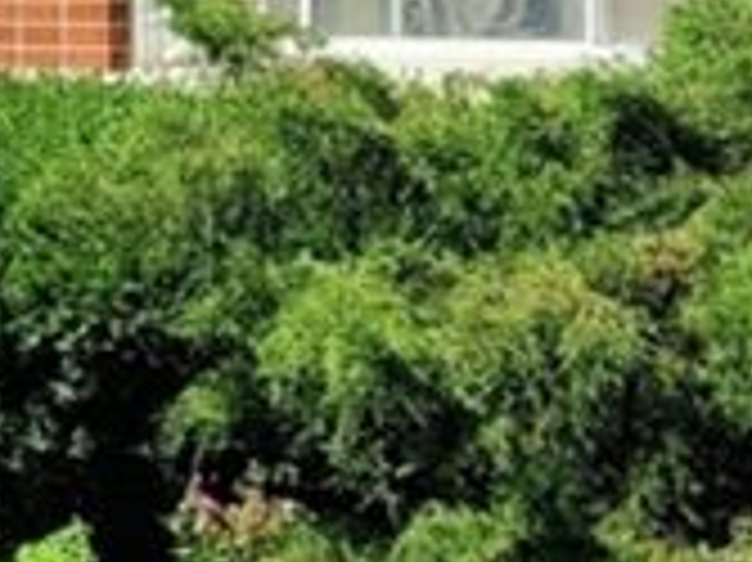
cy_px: -133
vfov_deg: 17.9
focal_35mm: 78
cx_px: -59
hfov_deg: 23.6
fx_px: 1693
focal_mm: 5.4
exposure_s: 1/2500
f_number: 1.8
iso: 40
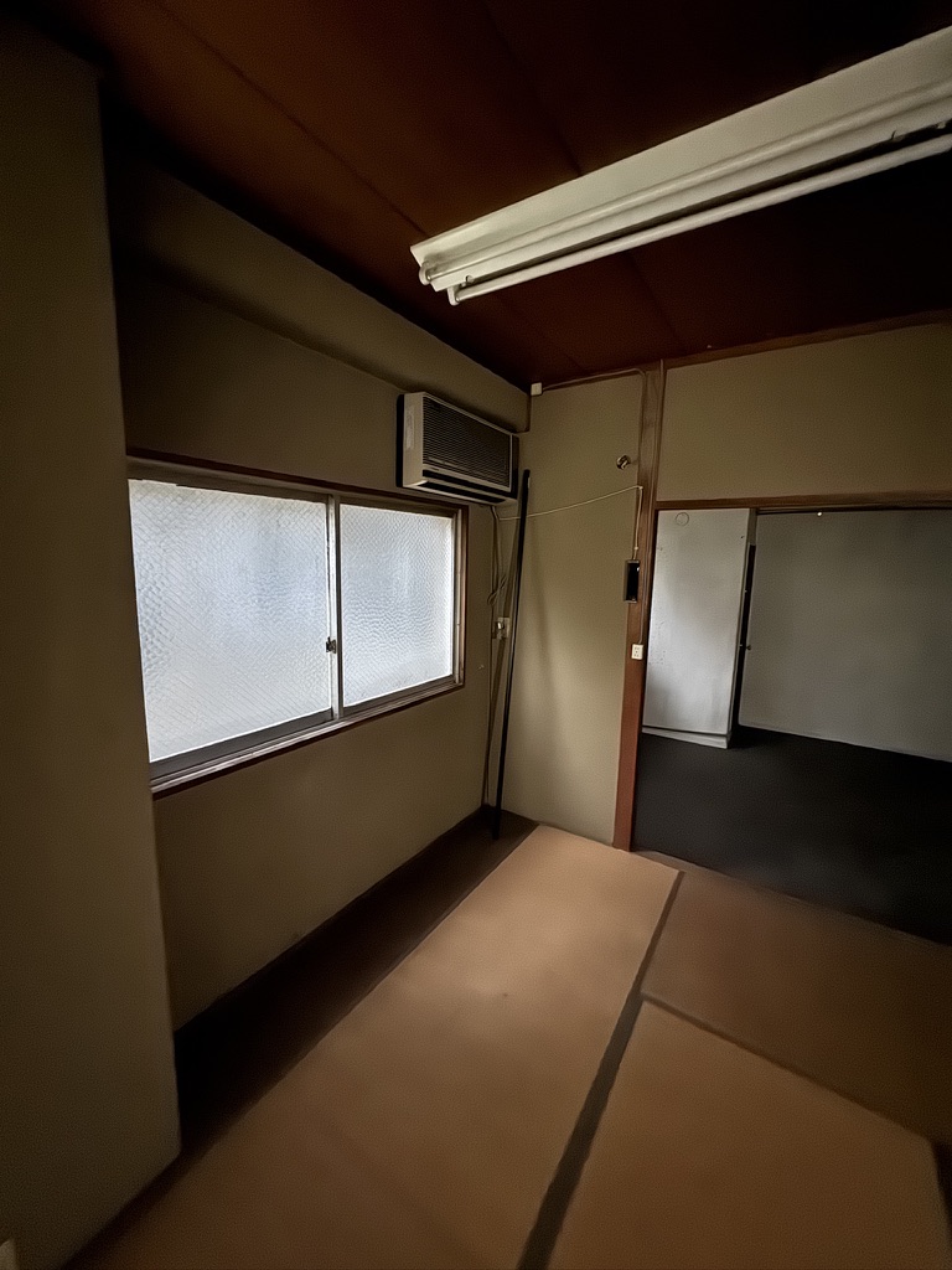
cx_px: 476
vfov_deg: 102.1
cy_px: 635
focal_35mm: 14
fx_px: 513
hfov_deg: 85.7
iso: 3200
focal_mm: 2.22
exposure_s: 1/8
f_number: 2.2
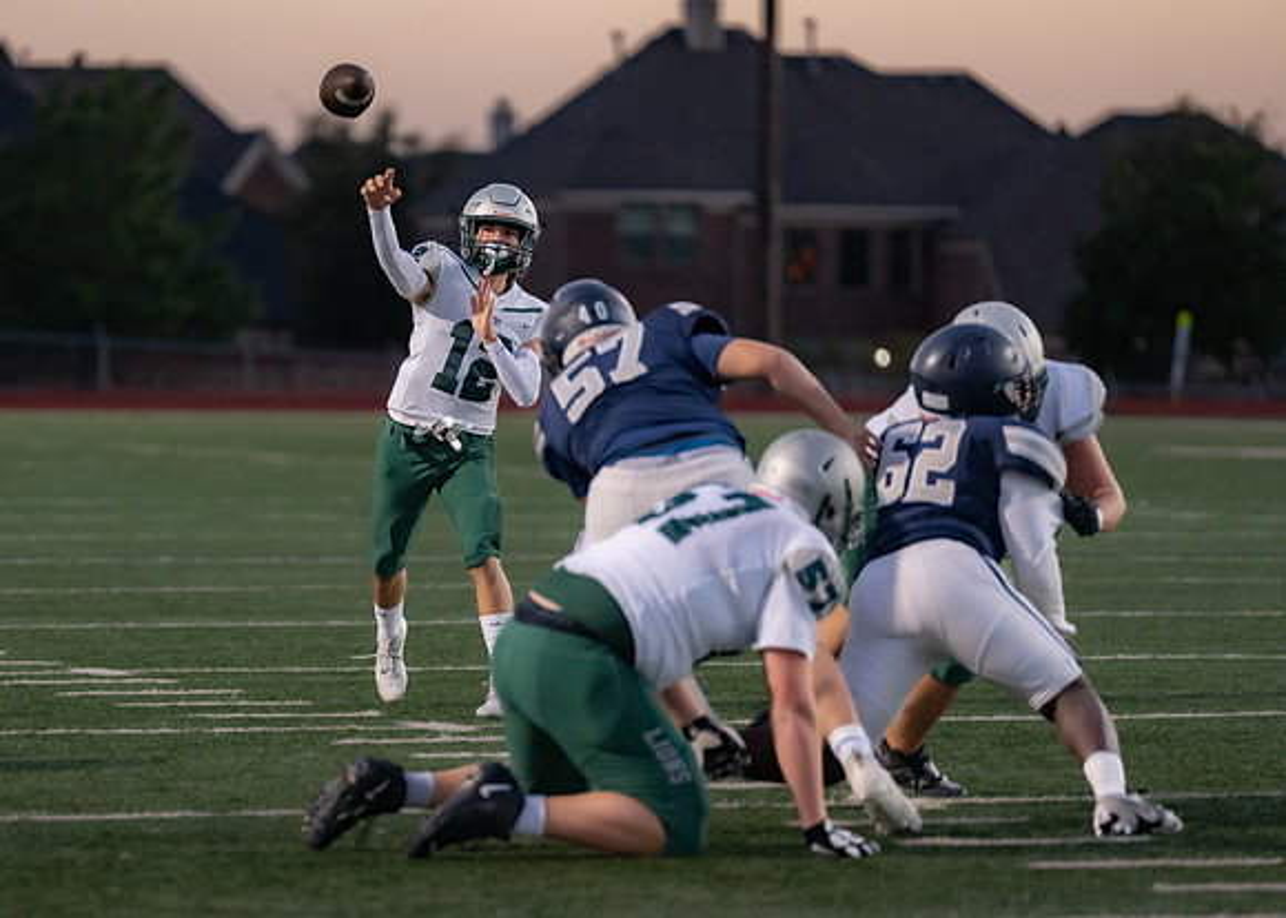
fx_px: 9581
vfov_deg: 5.5
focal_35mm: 262
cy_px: 501
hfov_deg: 7.7
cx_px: 426
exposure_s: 1/1250
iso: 2000
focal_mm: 200
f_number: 2.8
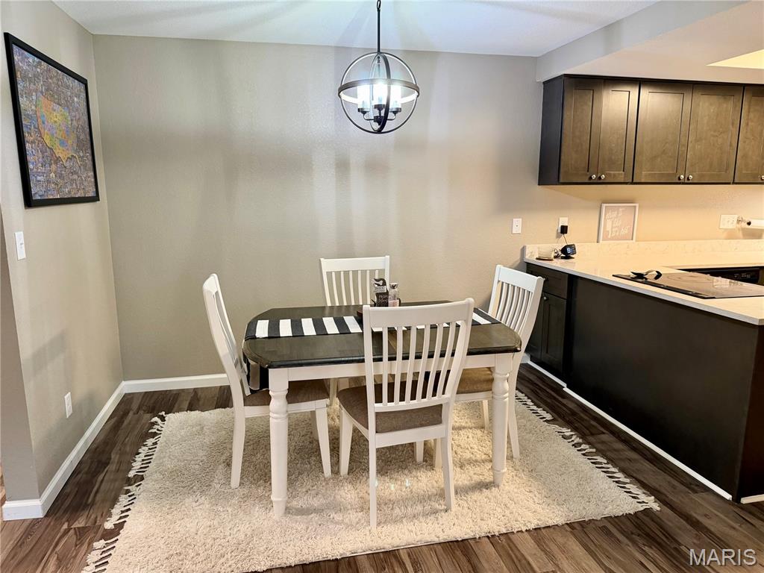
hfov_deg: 71.6
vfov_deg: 56.8
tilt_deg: -11.1
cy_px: 286
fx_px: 530
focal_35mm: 24
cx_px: 382
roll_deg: +0.3
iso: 250
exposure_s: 1/60
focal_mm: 6.76
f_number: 1.78
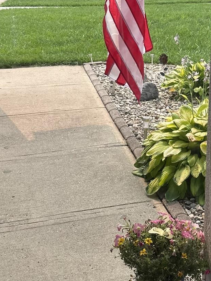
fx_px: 488
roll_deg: +0.6
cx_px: 158
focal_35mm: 60
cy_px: 127
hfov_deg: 24.1
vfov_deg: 32.2
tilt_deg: -17.3
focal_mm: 6.86
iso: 80
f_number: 1.78
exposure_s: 1/1692
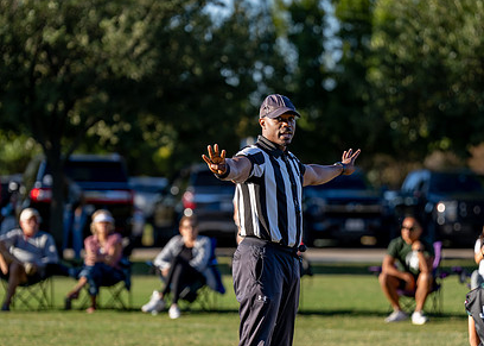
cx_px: 259
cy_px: 215
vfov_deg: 6.4
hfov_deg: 9.0
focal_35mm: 225
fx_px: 3091
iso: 160
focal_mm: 151
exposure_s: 1/1250
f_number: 2.8
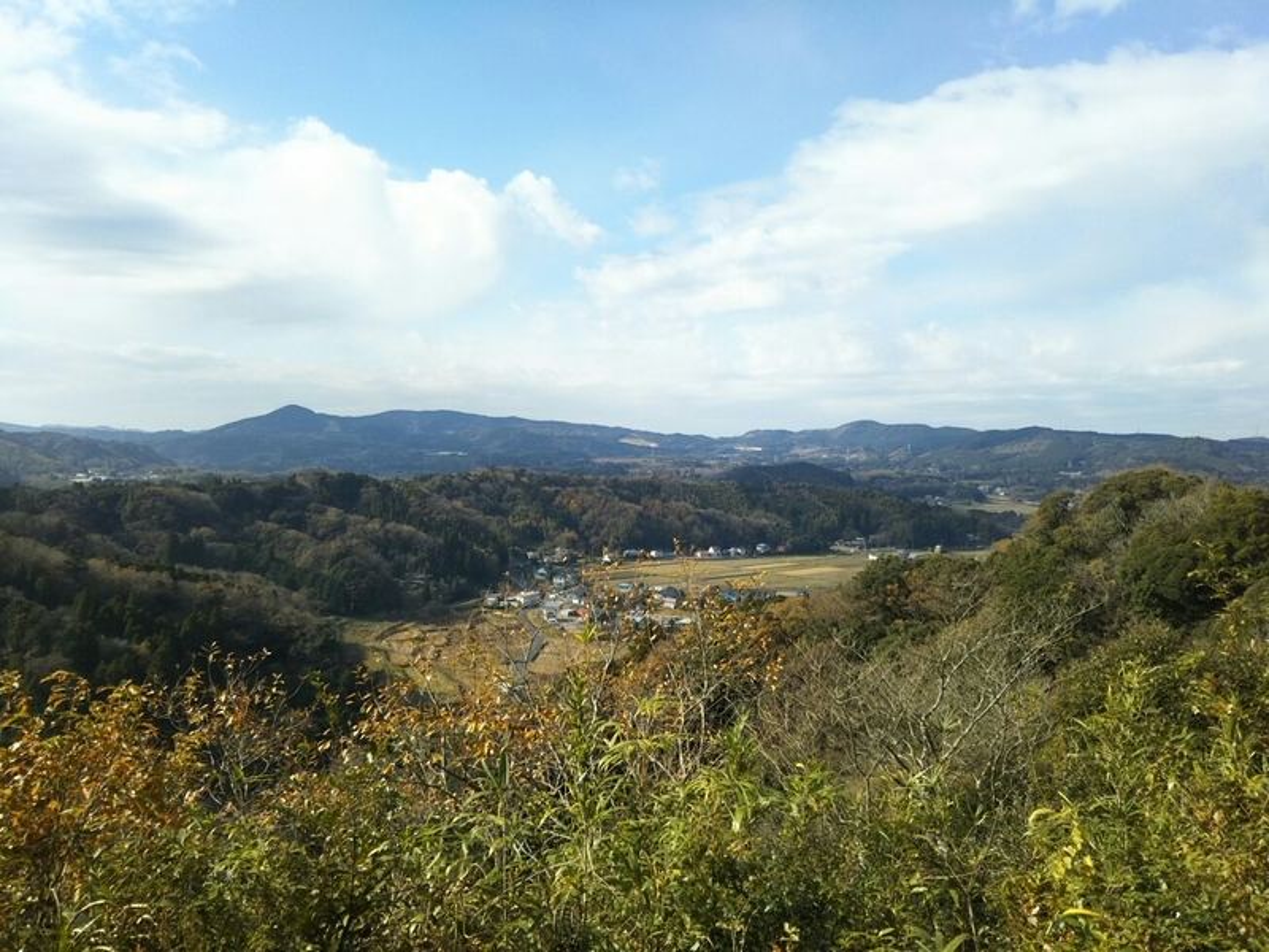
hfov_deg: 60.0
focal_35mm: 30
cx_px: 634
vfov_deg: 46.8
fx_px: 1100
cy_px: 476
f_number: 2.2
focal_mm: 4
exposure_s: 1/757
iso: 25
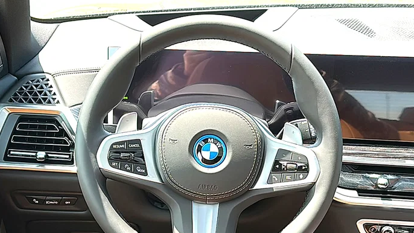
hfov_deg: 41.3
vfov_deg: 23.9
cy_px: 151
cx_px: 209
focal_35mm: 50
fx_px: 549
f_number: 1.78
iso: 80
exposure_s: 1/482
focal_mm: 6.86
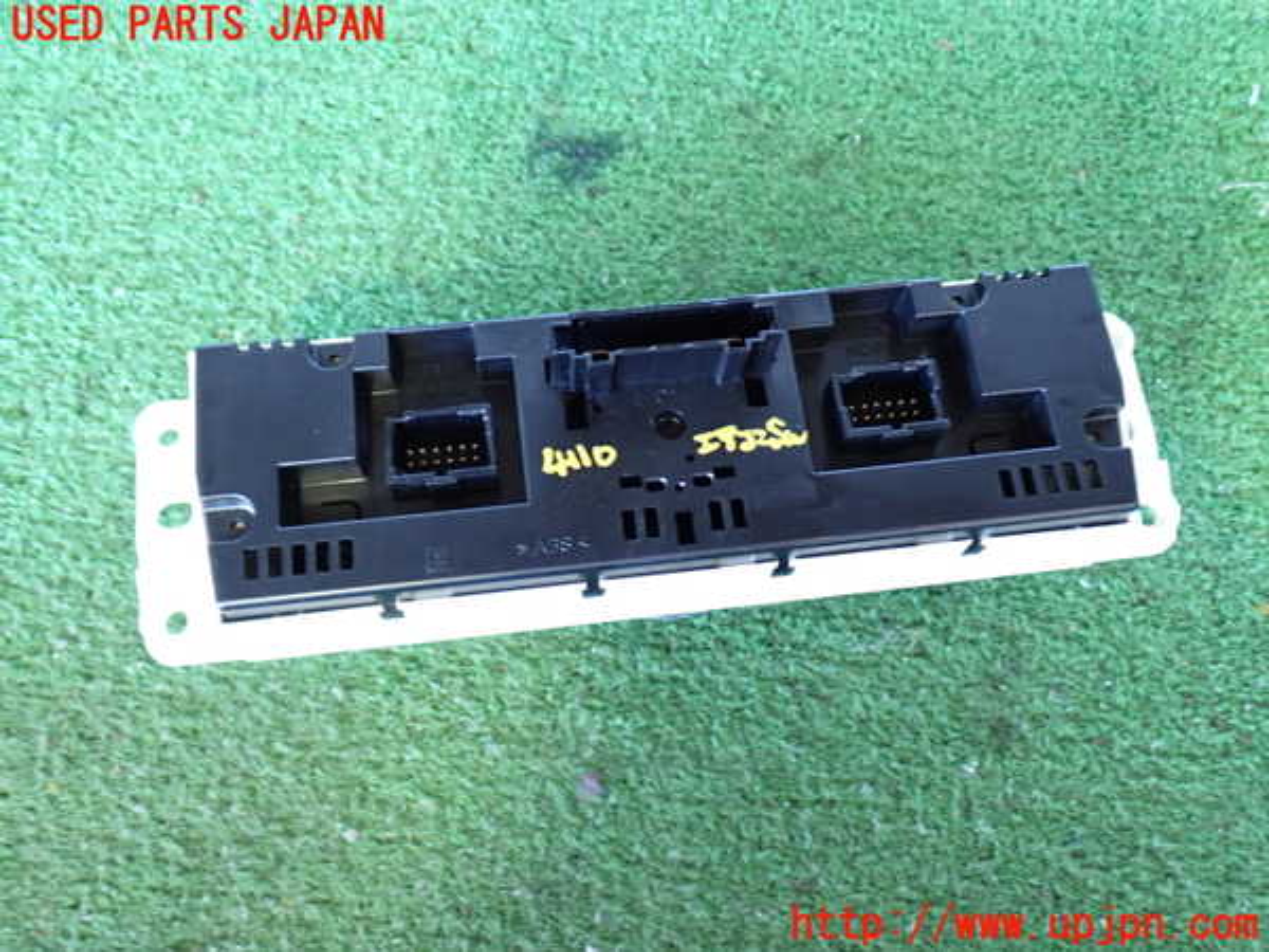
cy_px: 476
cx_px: 634
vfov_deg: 44.2
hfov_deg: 56.8
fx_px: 1173
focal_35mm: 32
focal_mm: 5.79
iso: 640
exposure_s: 1/30
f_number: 2.4
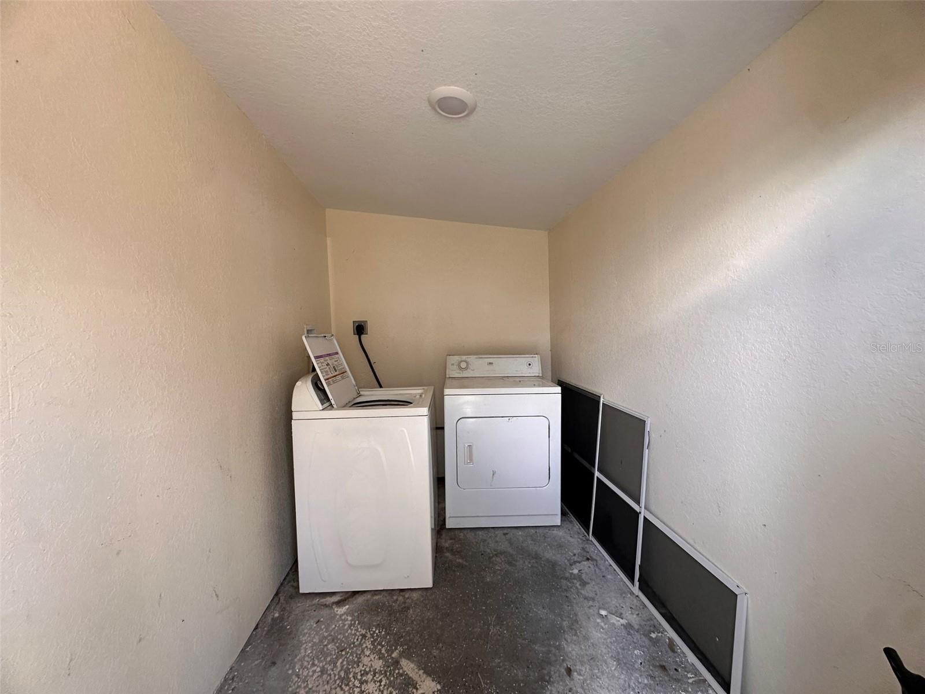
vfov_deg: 85.7
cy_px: 347
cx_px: 462
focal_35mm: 14
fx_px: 374
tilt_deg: -5.1
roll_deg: +1.3
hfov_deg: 102.1
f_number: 2.2
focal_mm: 2.22
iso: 125
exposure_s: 1/99
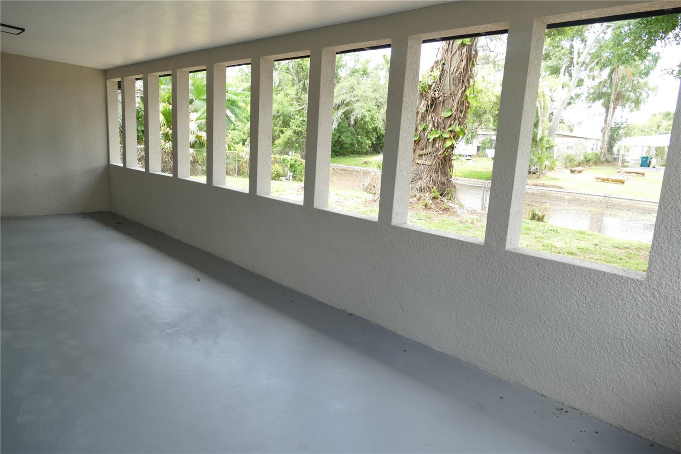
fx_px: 473
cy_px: 227
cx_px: 340
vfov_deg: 51.3
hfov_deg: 71.5
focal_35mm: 25
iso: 125
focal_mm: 9.12
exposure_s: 1/100
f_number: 3.2
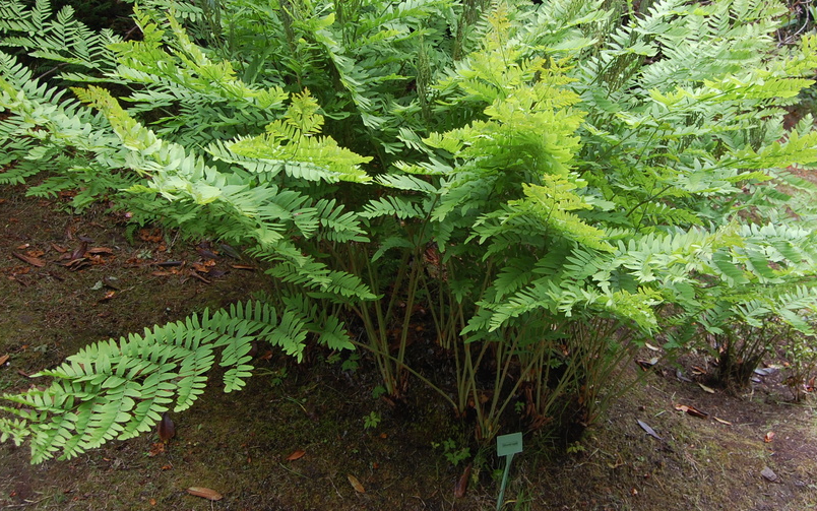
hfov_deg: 55.2
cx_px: 456
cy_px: 182
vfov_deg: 36.0
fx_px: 780
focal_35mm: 35
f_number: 5.6
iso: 220
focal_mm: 18
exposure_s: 1/125
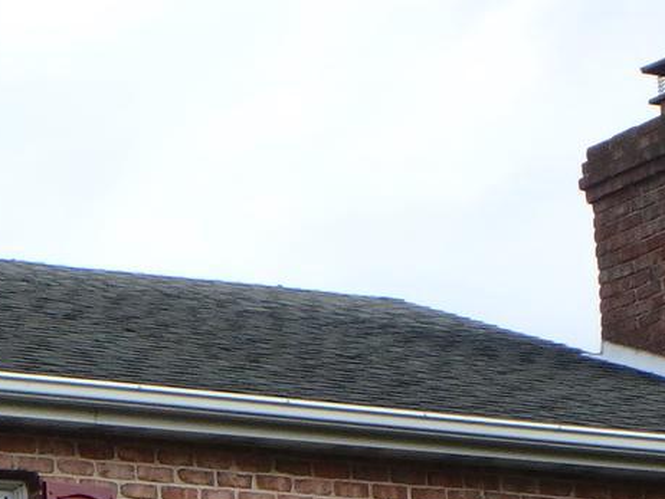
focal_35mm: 186
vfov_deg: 7.7
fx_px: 3575
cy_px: 932
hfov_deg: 10.0
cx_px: -551
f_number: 5.2
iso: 125
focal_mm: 7.5
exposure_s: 1/200
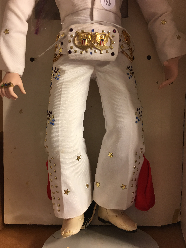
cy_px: 124
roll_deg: +10.3
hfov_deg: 48.2
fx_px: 208
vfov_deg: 61.7
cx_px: 93
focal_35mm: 29
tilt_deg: -40.3
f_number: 2.2
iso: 25
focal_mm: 4.15
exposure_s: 1/15
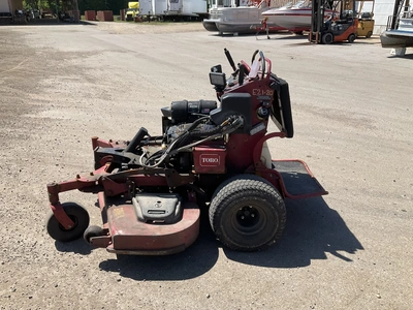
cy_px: 155
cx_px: 206
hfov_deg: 61.7
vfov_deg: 48.2
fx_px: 346
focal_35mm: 29
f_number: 1.8
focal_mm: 3
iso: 25
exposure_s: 1/1490
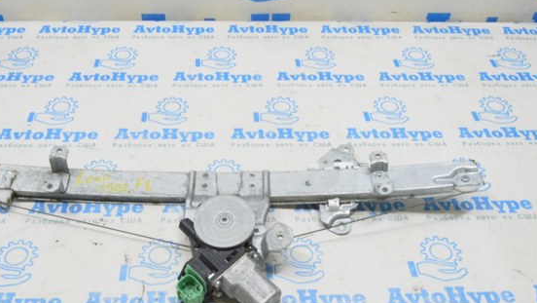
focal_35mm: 40
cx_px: 235
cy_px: 164
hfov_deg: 50.3
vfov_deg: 29.7
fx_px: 570
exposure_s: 1/20
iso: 6400
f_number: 20
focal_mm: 22
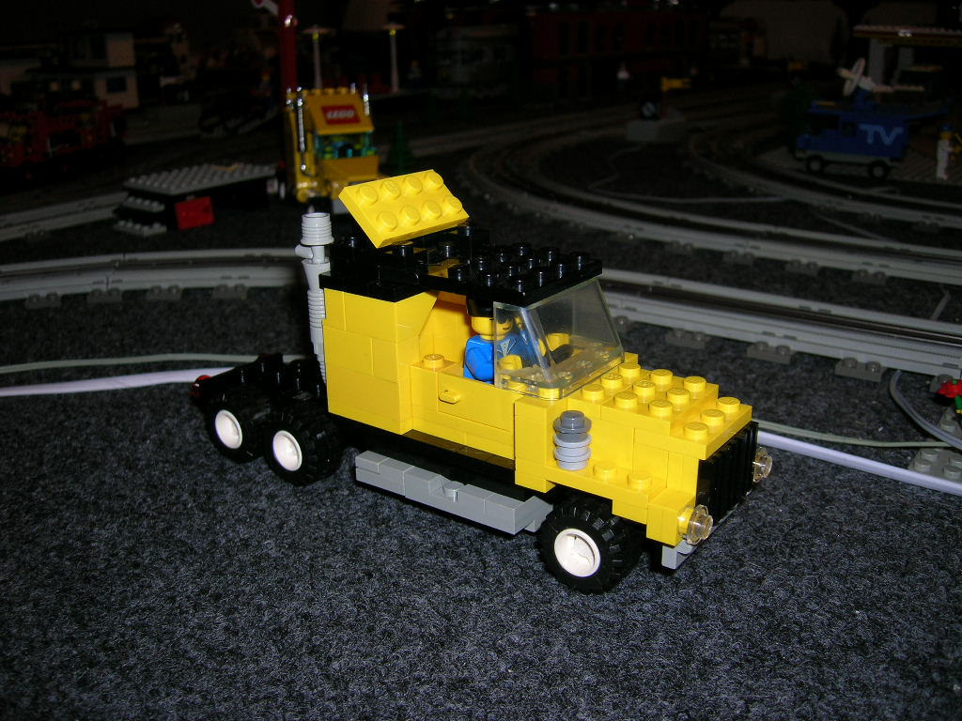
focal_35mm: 34
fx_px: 945
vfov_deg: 41.8
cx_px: 481
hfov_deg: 54.0
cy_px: 360
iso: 50
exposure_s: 1/60.1
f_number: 2.9
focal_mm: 5.7
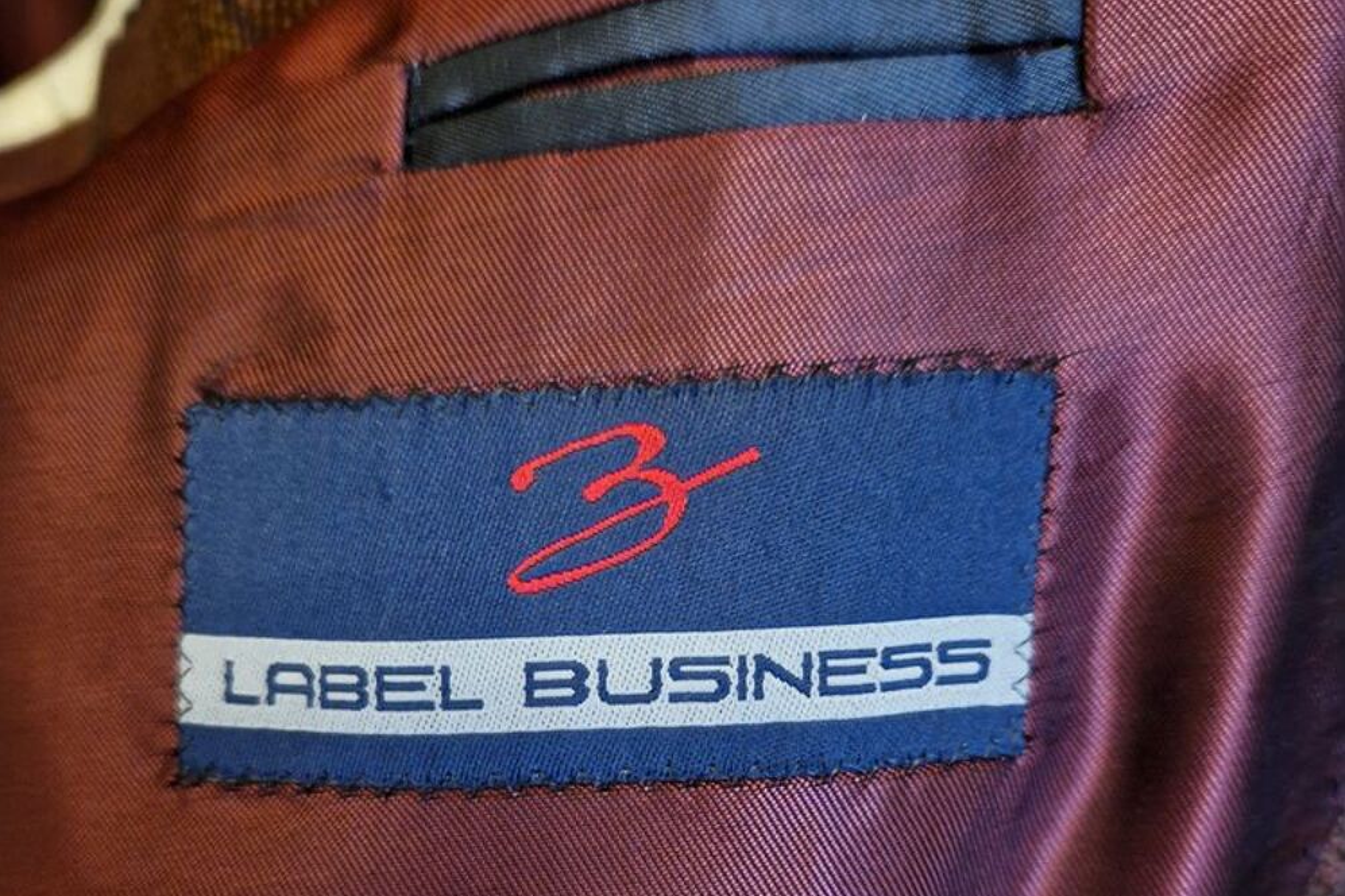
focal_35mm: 32
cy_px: 704
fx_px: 1195
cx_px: 673
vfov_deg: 39.6
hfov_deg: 58.7
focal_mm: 5.4
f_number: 1.8
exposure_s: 1/25
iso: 1000
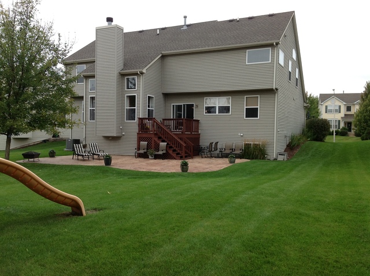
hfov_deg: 52.7
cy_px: 138
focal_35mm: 35
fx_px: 374
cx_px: 185
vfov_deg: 40.6
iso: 80
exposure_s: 1/472
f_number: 2.4
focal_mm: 4.28
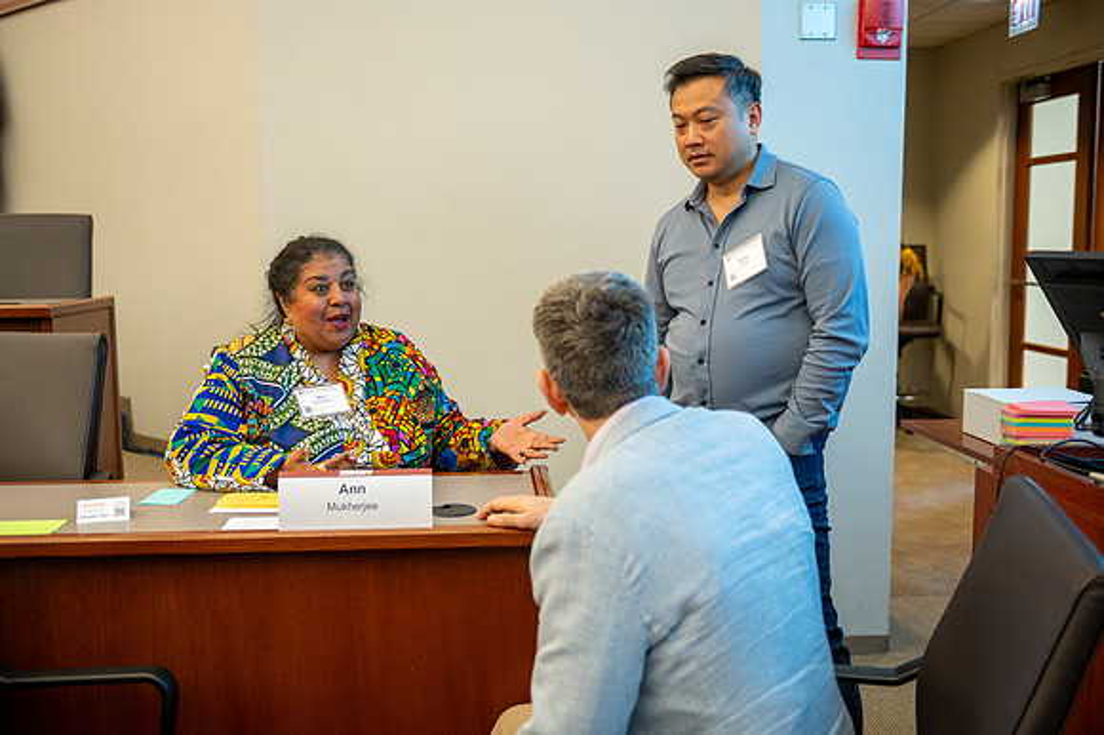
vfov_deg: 36.8
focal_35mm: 36
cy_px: 368
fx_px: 1103
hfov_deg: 53.2
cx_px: 552
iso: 1600
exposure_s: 1/125
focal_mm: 36
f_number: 2.8
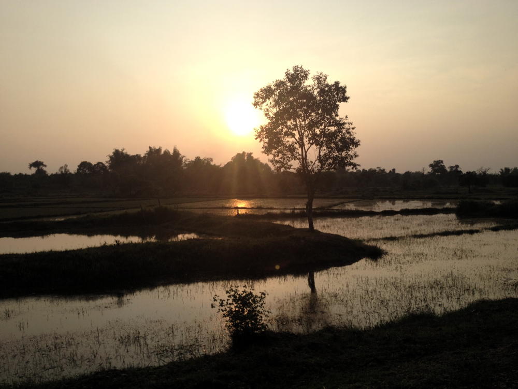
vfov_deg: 40.7
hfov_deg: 52.6
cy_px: 194
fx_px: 524
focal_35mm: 35
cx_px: 259
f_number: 2.4
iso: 50
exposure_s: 1/1534
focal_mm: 4.28
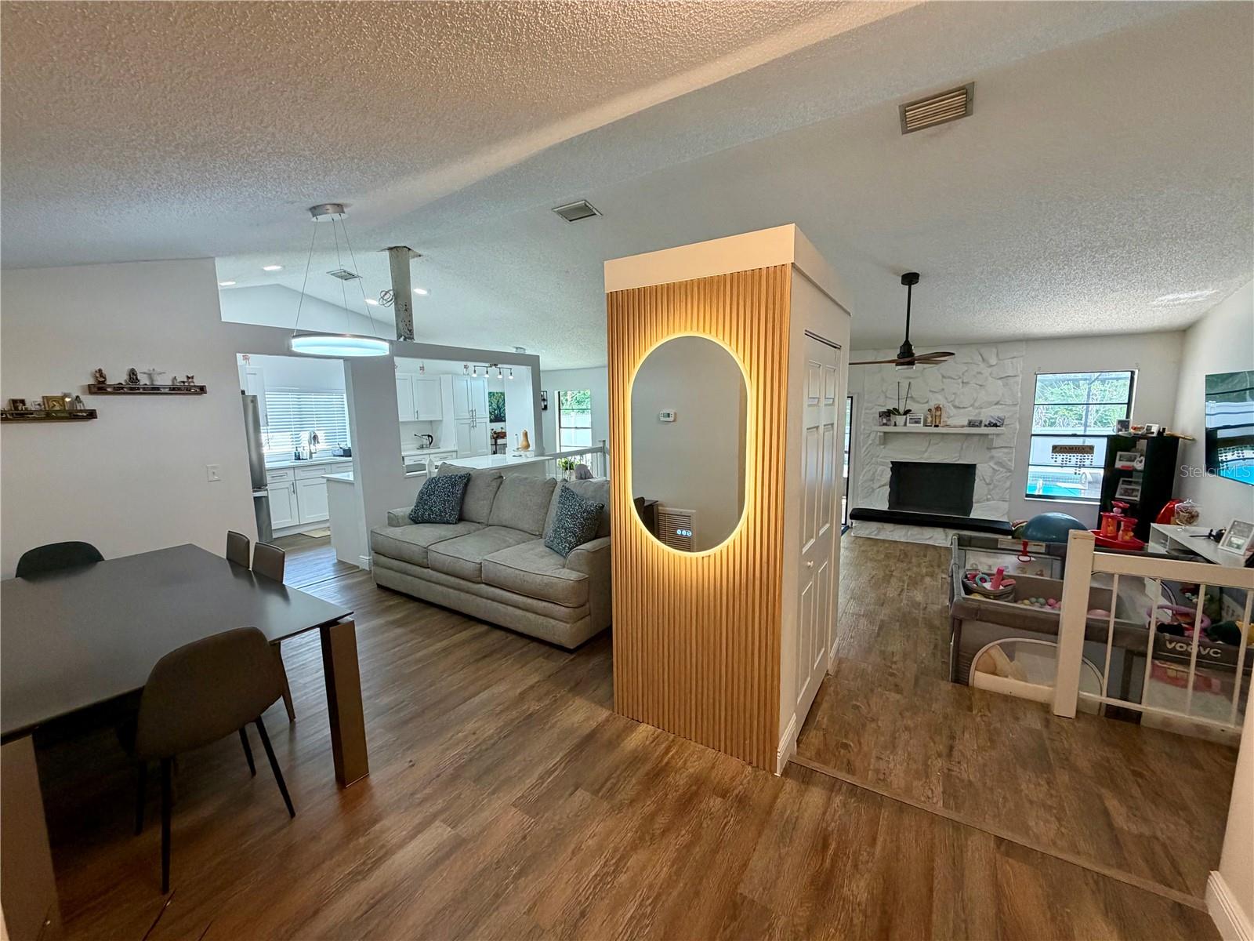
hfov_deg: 102.1
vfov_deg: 85.7
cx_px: 627
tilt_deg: -7.4
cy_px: 470
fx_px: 507
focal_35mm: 14
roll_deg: +1.8
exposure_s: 1/120
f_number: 2.2
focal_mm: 2.22
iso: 250
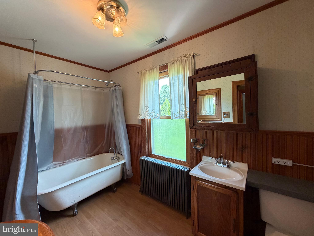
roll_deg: +1.9
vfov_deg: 85.7
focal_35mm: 14
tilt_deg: -2.6
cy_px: 118
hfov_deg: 102.1
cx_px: 157
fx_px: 127
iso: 250
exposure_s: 1/60
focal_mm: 2.22
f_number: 2.2
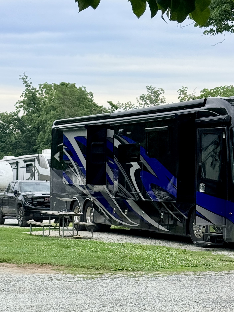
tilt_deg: -3.0
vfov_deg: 19.0
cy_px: 227
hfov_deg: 14.4
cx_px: 118
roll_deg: -1.4
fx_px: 928
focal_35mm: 103
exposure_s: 1/1642
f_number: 1.78
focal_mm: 6.76
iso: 80
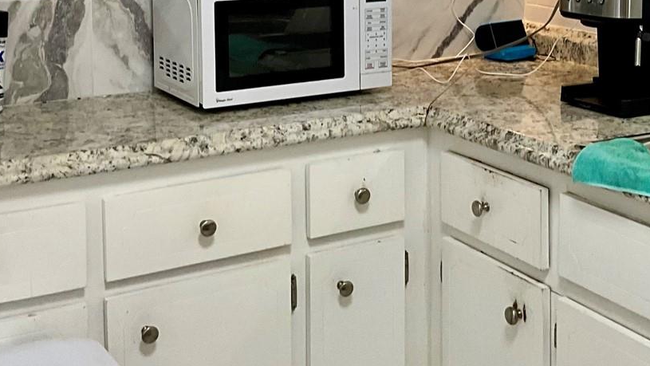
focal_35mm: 62
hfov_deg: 33.6
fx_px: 1069
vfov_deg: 18.8
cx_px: 411
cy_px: -22
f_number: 1.8
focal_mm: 3
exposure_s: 1/60
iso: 100
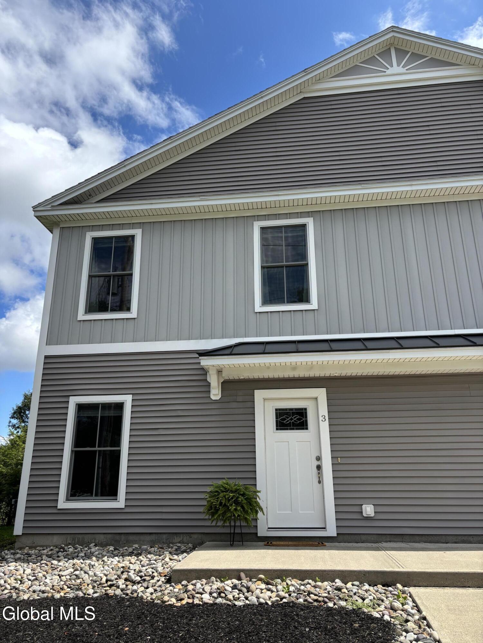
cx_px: 242
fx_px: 484
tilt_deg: +18.4
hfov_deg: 53.1
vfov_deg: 67.3
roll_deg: -1.3
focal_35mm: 26
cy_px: 322
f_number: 1.6
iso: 50
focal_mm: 5.96
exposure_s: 1/2710
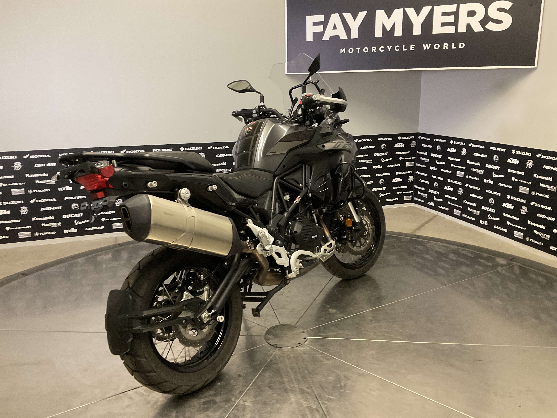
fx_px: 467
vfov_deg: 48.2
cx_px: 278
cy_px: 209
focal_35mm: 29
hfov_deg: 61.7
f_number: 1.8
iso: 200
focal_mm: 3
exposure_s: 1/40
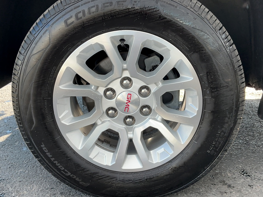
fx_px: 228
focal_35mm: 30
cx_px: 132
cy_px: 98
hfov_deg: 60.0
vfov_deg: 46.8
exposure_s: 1/150
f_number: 1.8
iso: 20
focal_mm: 3
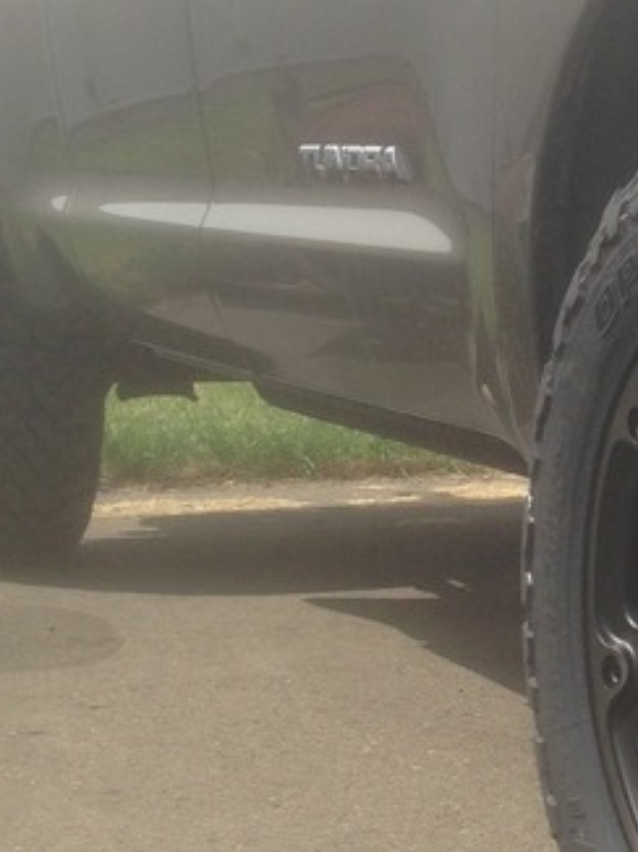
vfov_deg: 18.2
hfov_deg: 13.2
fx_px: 2658
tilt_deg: -5.0
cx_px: 831
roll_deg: -0.7
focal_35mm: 108
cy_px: 548
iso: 50
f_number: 2.4
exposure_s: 1/889
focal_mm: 4.12
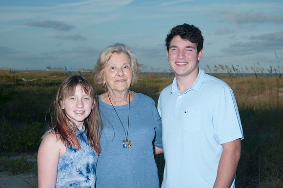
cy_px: 94
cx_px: 142
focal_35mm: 68
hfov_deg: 29.9
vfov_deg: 20.1
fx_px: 530
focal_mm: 45
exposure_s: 1/250
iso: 100
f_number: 9
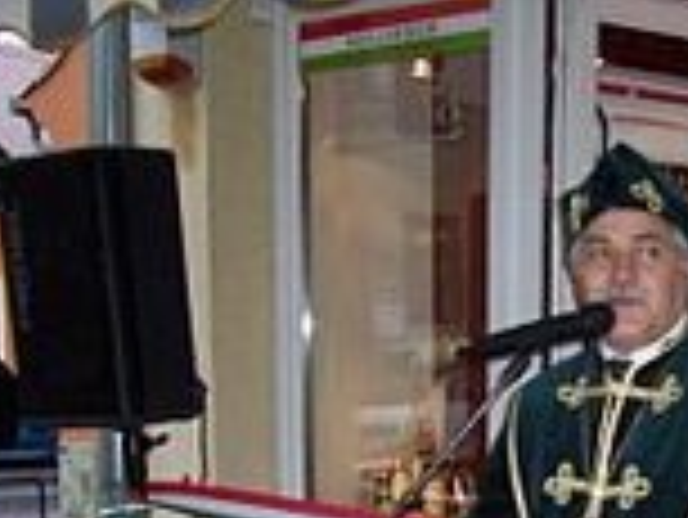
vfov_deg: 15.8
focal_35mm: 89
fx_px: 1770
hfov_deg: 20.5
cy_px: 671
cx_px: 827
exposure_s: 1/60
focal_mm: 5.6
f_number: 2.7
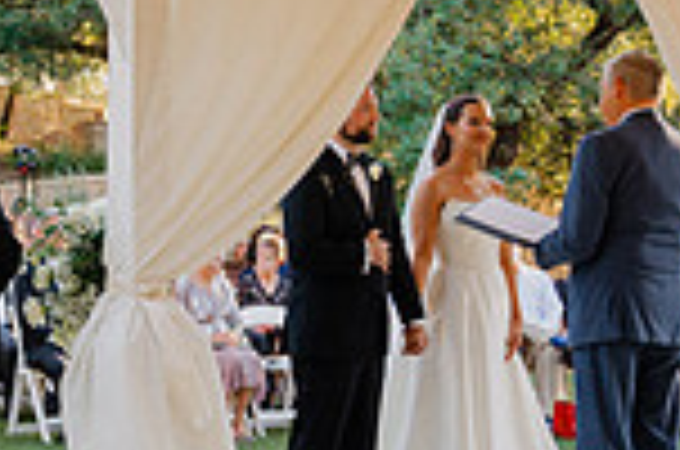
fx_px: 2356
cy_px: 245
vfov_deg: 10.9
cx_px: -144
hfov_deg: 15.8
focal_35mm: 125
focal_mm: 31.5
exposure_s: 1/250
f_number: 2.8
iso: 200
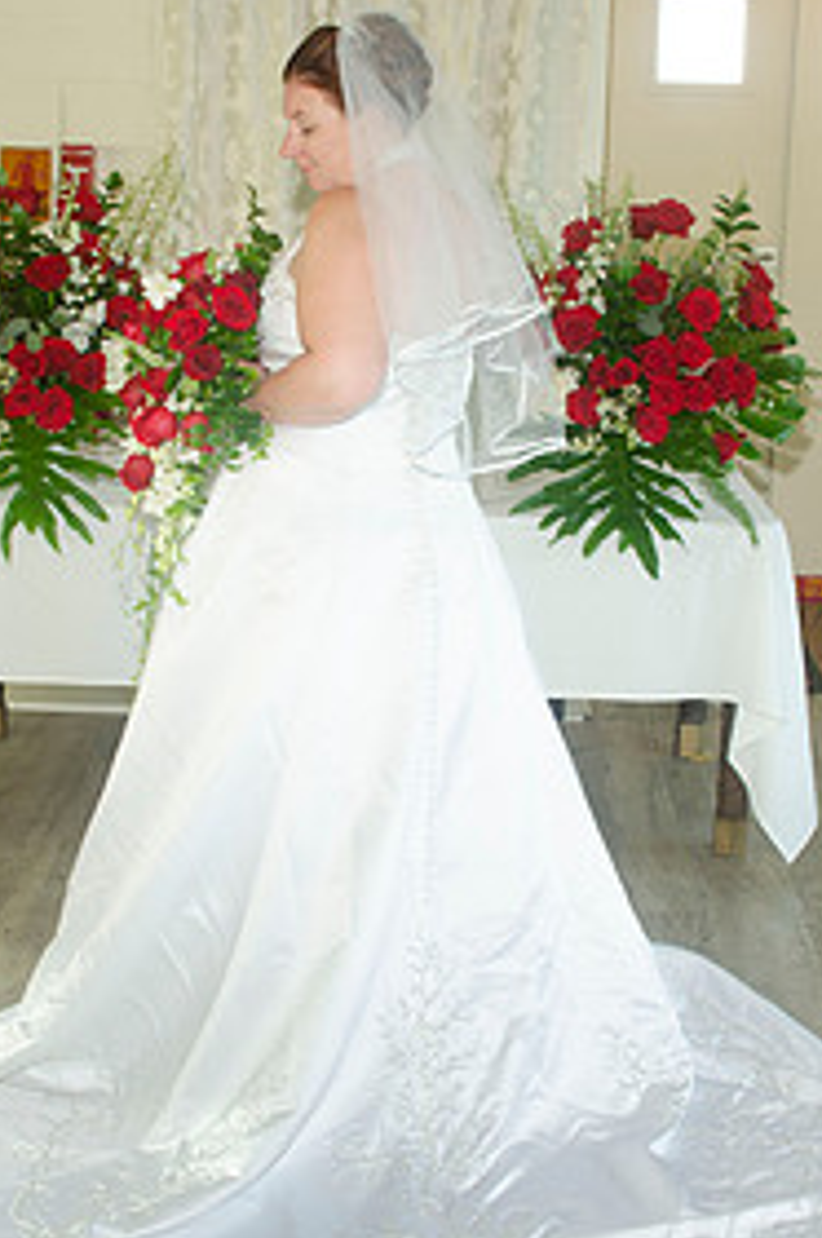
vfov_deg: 37.6
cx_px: 389
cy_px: 619
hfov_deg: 25.5
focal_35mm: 53
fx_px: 1820
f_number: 5.6
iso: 400
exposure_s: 1/80
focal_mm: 22
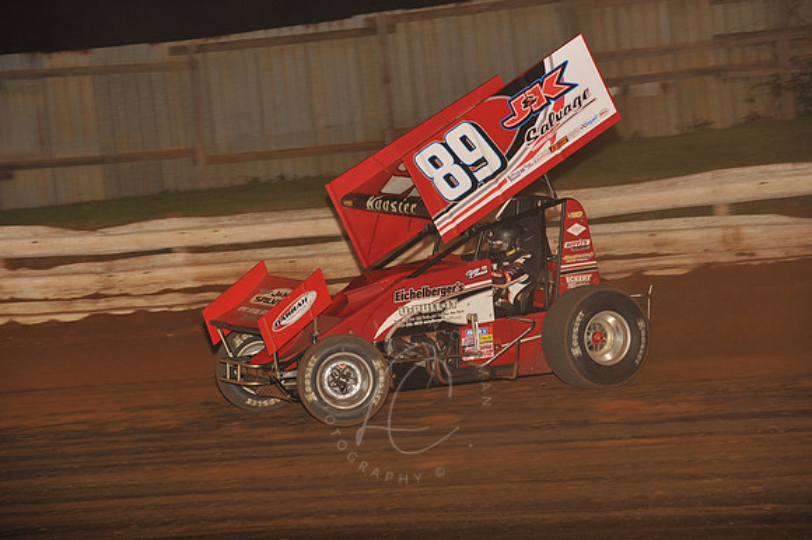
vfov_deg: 9.5
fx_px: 3269
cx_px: 406
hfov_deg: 14.2
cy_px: 270
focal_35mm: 145
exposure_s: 1/320
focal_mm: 145
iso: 1000
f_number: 6.3
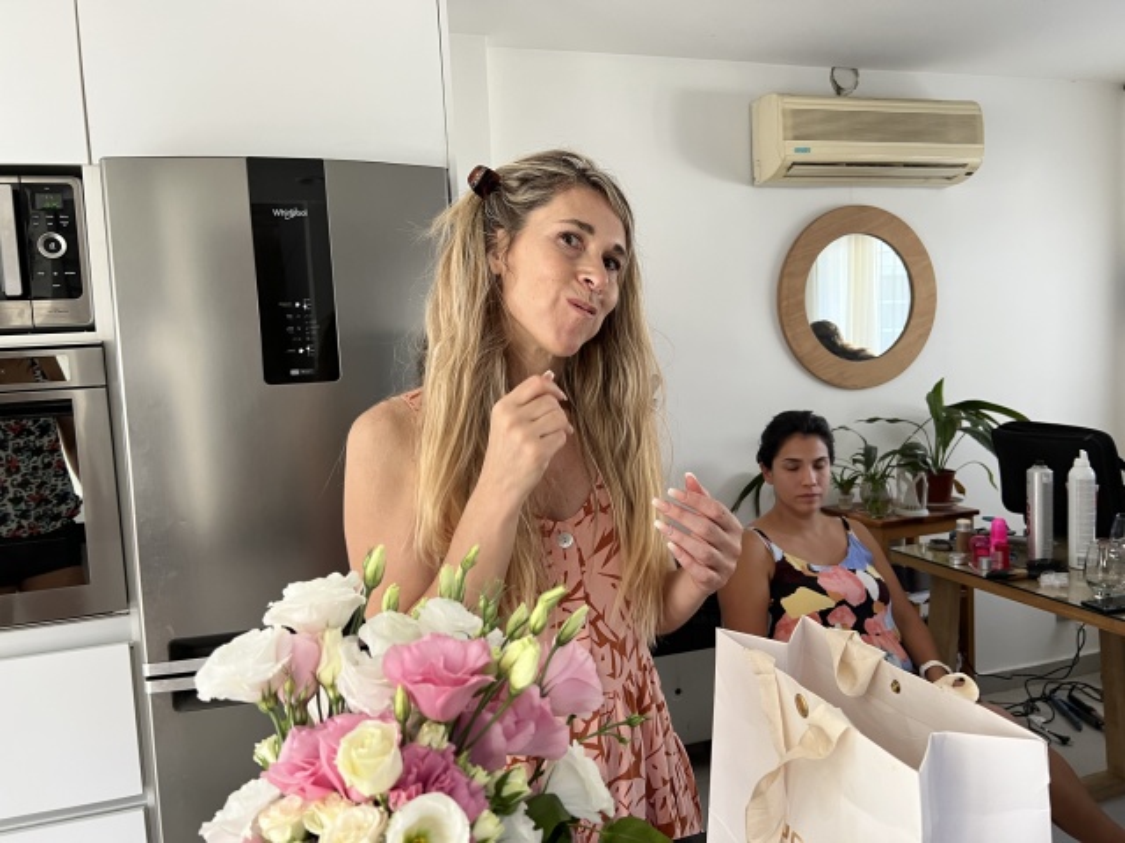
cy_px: 422
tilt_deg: -4.9
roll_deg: +2.6
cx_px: 562
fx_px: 845
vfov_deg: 53.1
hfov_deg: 67.3
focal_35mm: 26
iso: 125
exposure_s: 1/60
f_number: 1.5
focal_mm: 5.7
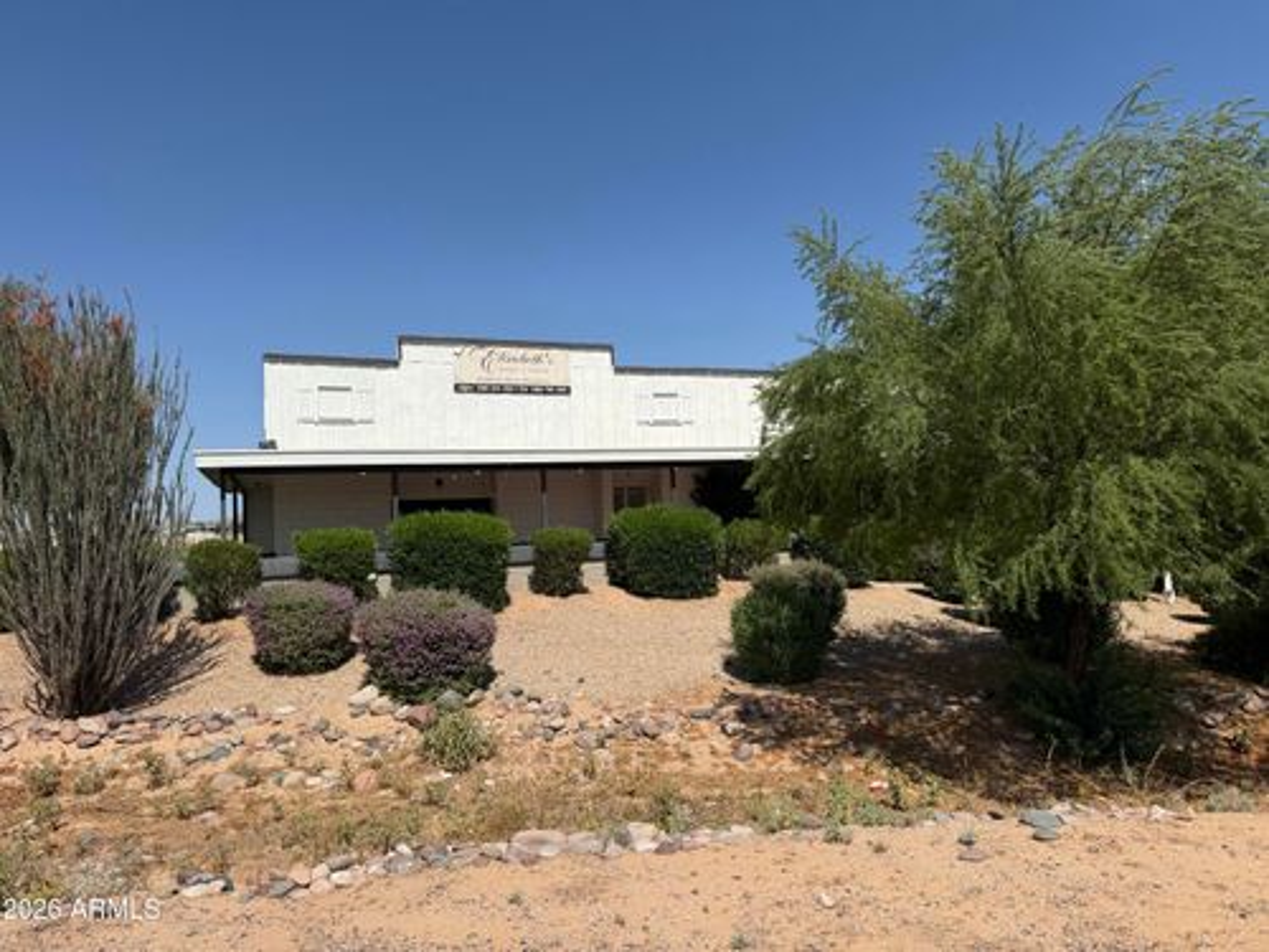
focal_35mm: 24
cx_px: 634
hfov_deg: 71.6
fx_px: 880
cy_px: 476
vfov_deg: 56.8
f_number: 1.78
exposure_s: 1/7353
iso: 80
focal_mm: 6.76
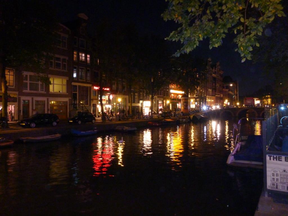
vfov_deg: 49.7
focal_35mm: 28
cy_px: 108
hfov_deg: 63.4
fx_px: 233
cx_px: 144
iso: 500
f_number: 3.3
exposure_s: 1/3.2
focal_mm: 4.9
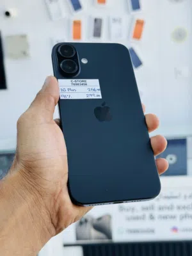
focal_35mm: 48
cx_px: 96
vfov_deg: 39.7
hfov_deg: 30.3
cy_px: 128
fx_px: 355
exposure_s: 1/553
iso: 64
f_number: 1.78
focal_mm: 6.76
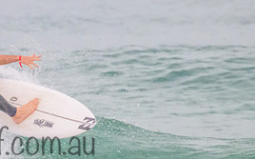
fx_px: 16380
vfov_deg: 0.6
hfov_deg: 0.9
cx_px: 13
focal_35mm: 2359
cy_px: 122
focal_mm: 800
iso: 4500
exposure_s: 1/2000
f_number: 11
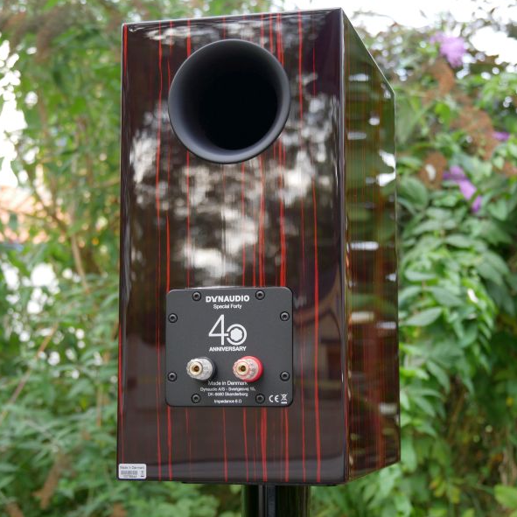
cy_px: 255
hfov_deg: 25.7
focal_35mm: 67
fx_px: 1132
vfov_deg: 25.7
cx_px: 268
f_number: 4.3
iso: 200
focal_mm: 28
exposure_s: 1/60
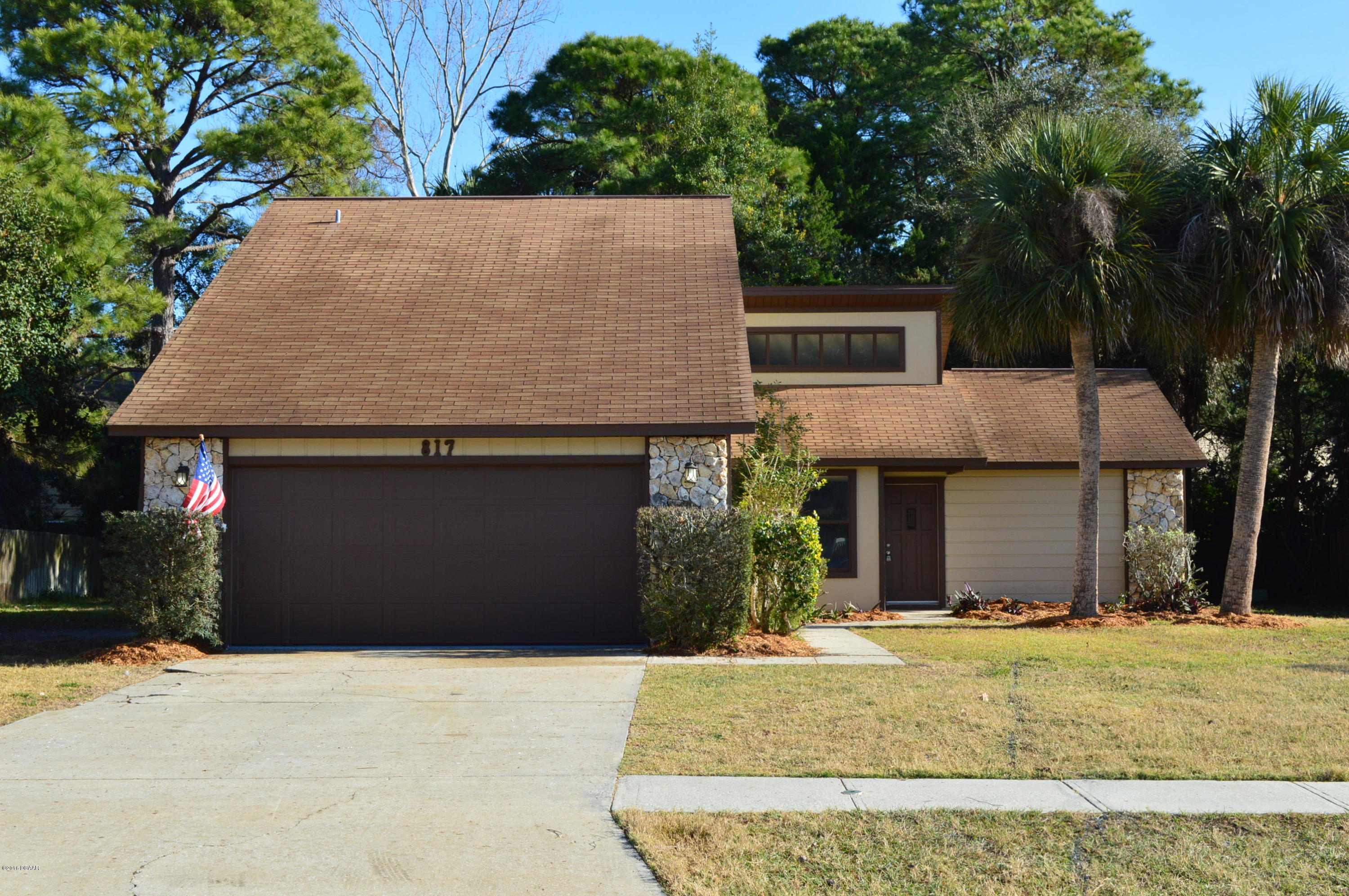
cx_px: 674
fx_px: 1797
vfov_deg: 28.0
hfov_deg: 41.1
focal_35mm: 48
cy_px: 448
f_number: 10
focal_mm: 32
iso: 400
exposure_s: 1/320
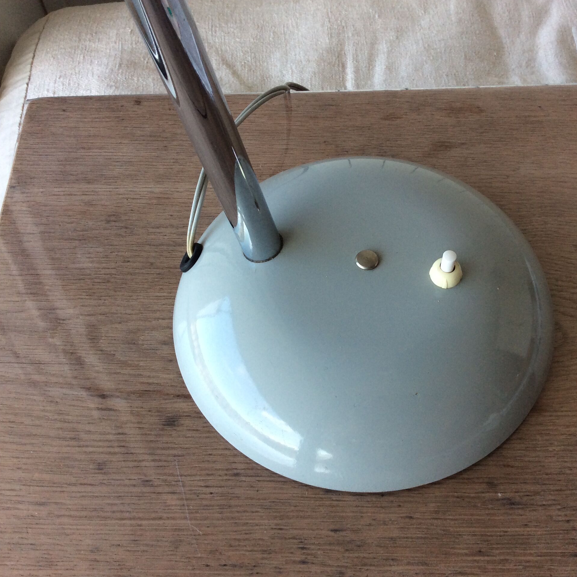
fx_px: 717
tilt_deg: -57.7
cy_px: 288
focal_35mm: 38
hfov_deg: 43.6
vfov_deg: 43.9
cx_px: 346
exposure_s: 1/100
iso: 40
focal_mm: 3.3
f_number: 2.4
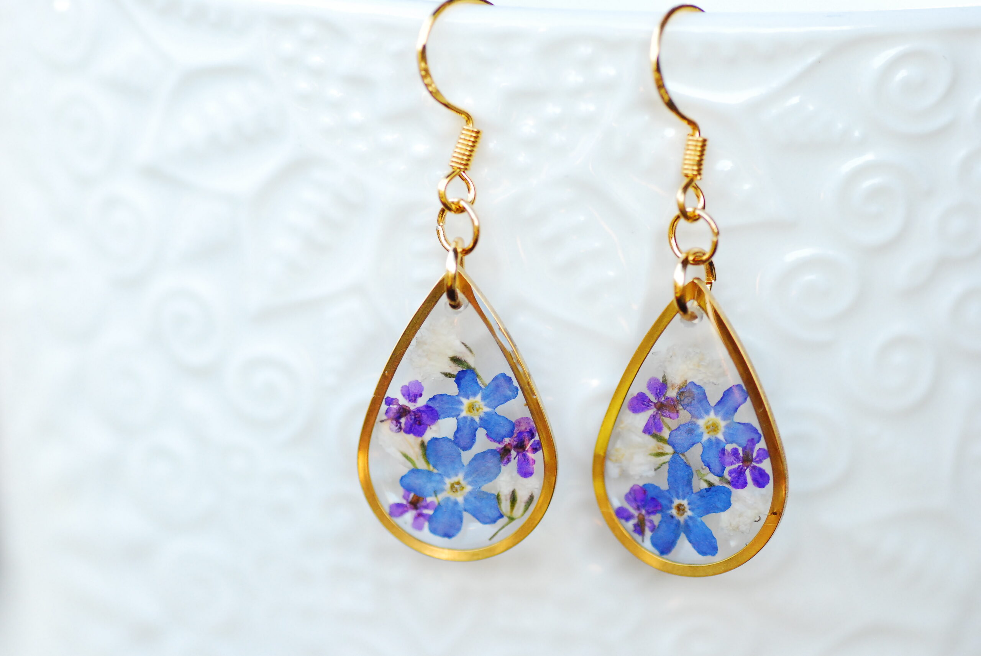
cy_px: 328
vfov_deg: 10.2
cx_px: 490
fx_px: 3683
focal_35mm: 135
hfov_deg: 15.2
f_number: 6.3
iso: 1000
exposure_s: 1/250
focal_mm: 90
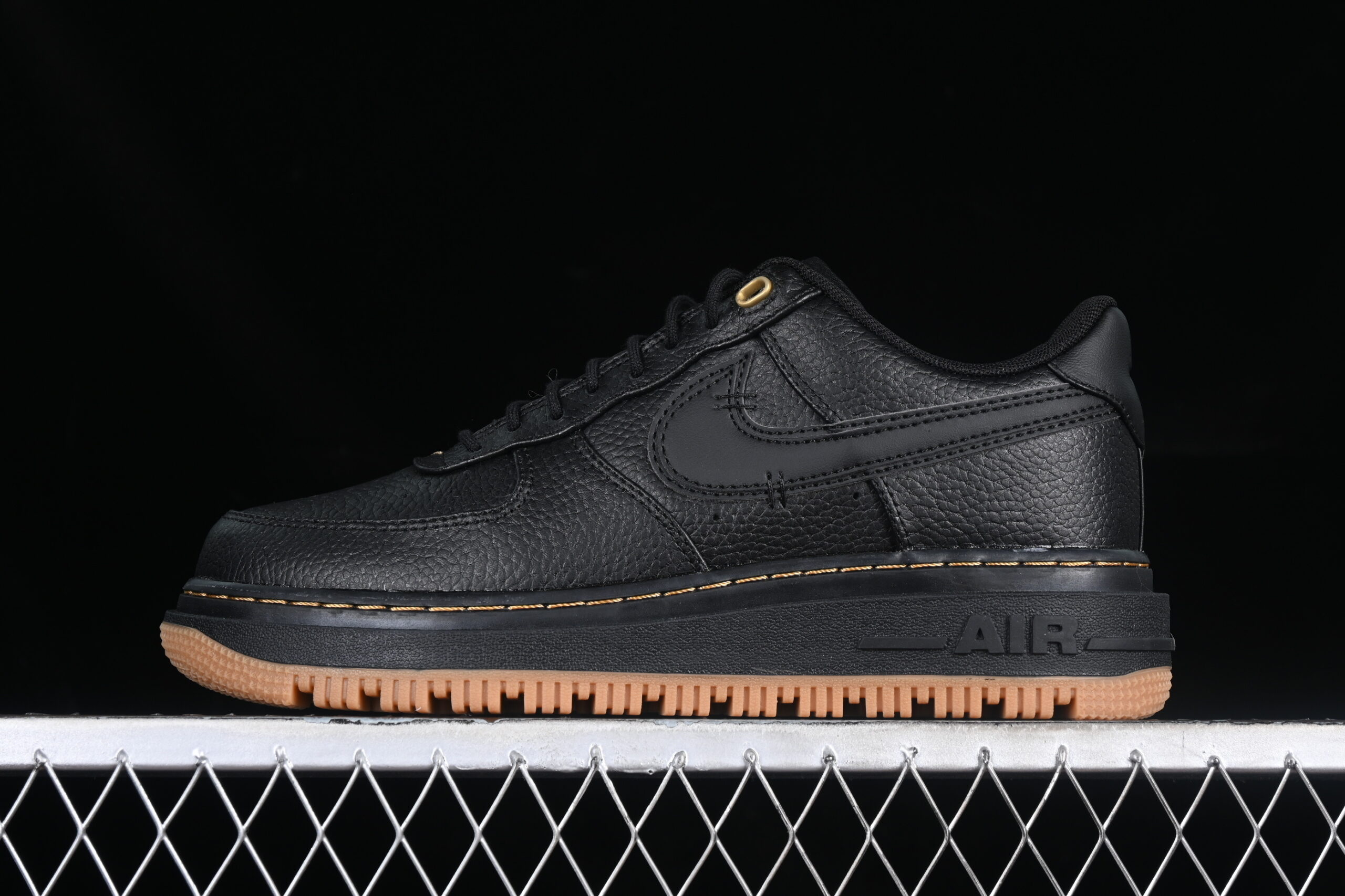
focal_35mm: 75
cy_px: 448
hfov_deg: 27.0
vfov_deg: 18.2
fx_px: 2802
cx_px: 672
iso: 160
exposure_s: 1/60
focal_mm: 50
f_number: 6.3
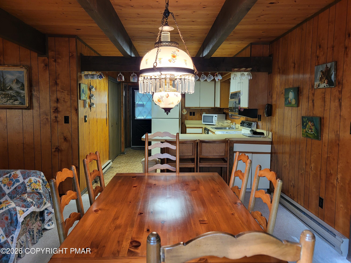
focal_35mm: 26
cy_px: 132
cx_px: 176
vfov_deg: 53.1
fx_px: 264
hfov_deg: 67.3
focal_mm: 5.4
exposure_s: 1/40
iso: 200
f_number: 1.8
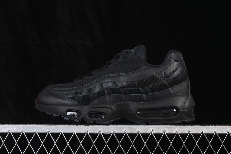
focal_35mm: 75
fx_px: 481
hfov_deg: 27.0
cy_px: 77
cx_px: 116
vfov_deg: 18.2
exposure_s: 1/60
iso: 160
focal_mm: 50
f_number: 6.3
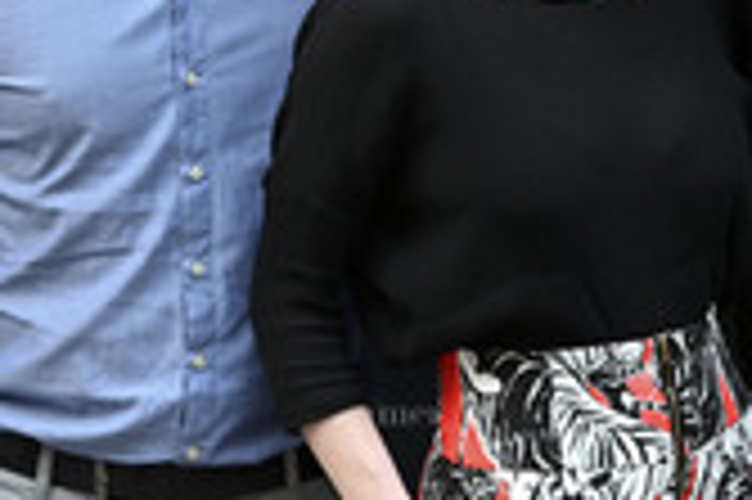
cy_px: 5
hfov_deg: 12.3
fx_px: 3443
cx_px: 799
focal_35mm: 165
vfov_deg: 8.3
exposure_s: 1/100
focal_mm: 61
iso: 640
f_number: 2.8
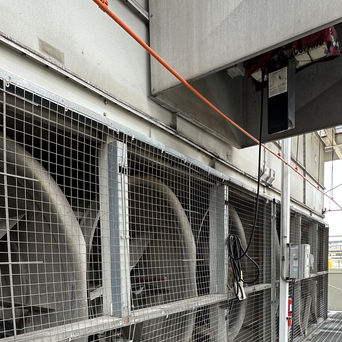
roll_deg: +1.3
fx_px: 358
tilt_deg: -4.3
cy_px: 290
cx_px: 99
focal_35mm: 32
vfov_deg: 47.3
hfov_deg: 49.7
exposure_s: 1/99
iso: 80
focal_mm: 2.22
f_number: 2.2
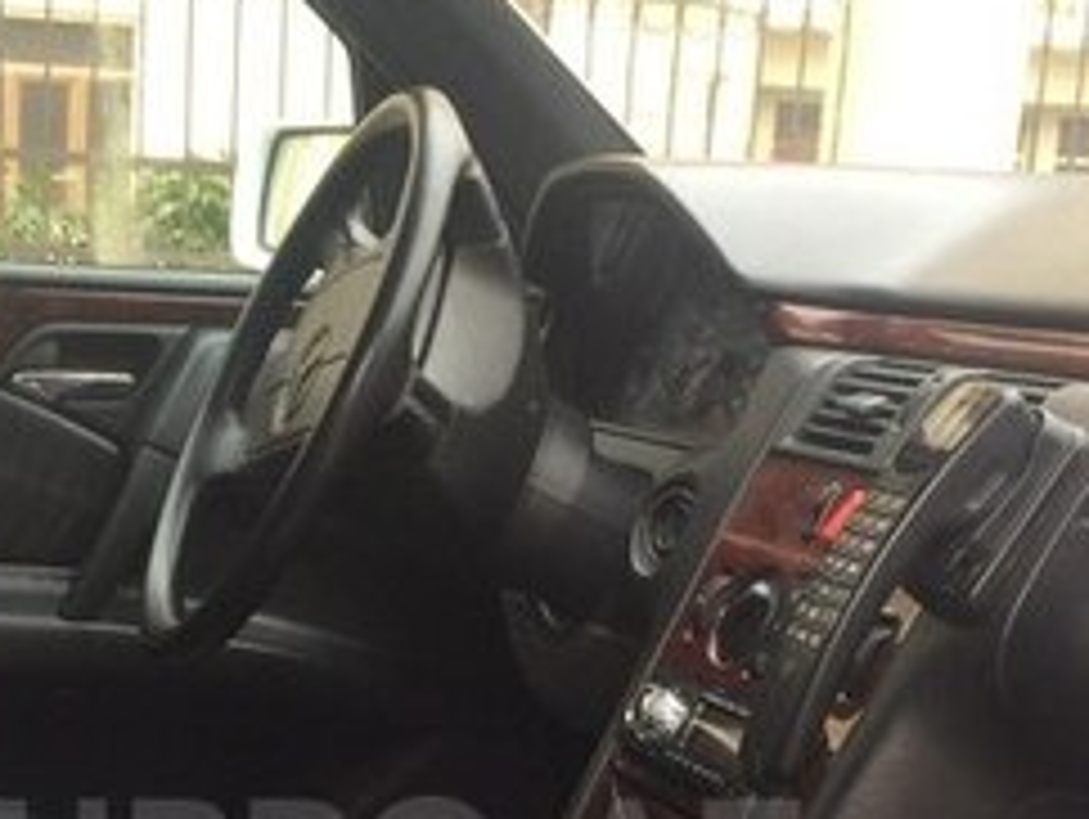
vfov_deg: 18.1
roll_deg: -3.0
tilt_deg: -14.1
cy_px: 866
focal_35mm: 79
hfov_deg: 24.5
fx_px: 2488
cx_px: 342
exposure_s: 1/50
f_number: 2.2
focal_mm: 4.15
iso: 40
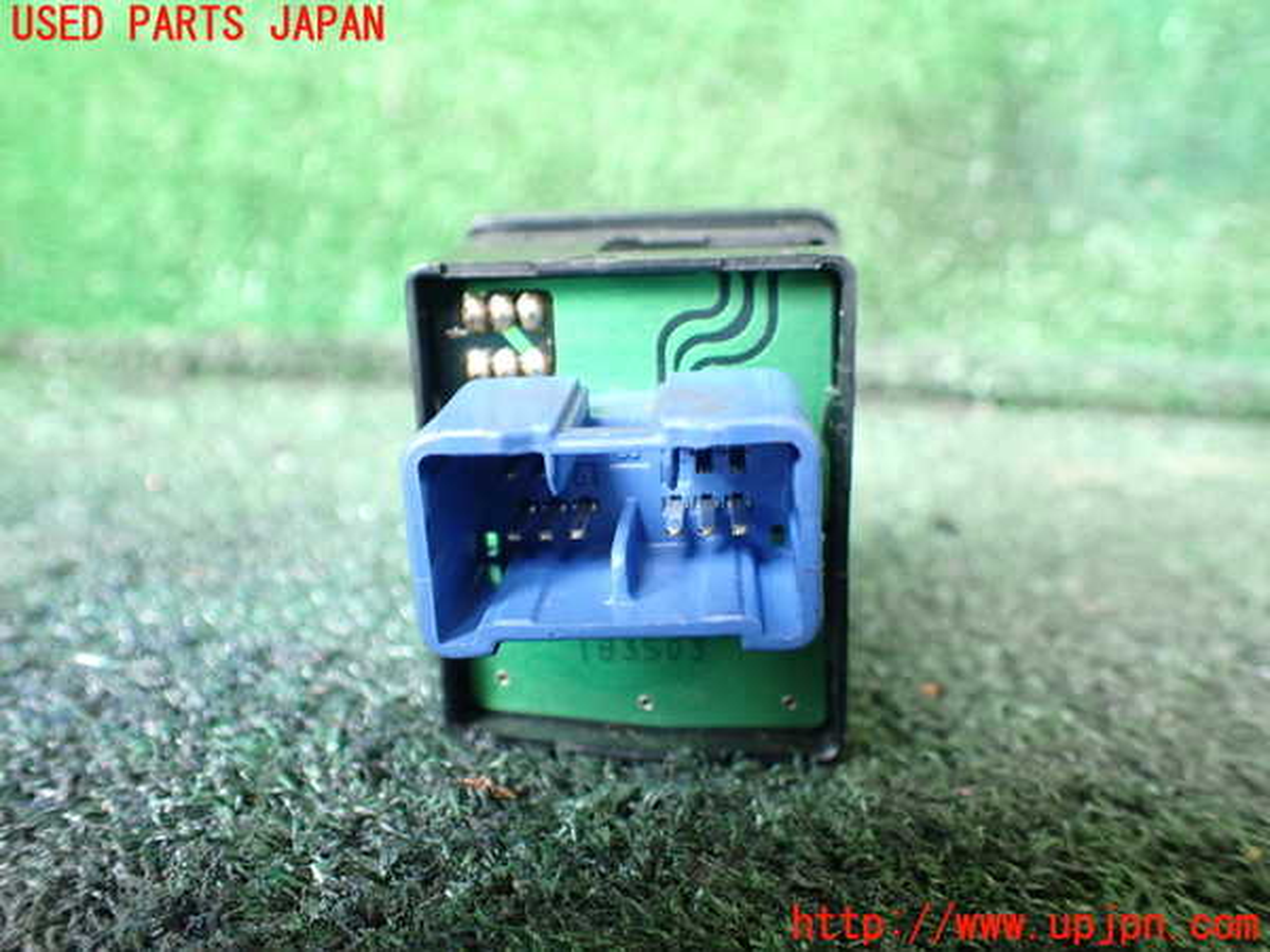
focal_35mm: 30
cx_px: 635
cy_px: 476
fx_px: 1101
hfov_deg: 60.0
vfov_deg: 46.8
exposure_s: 1/30
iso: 800
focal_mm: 5.4
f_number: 2.3
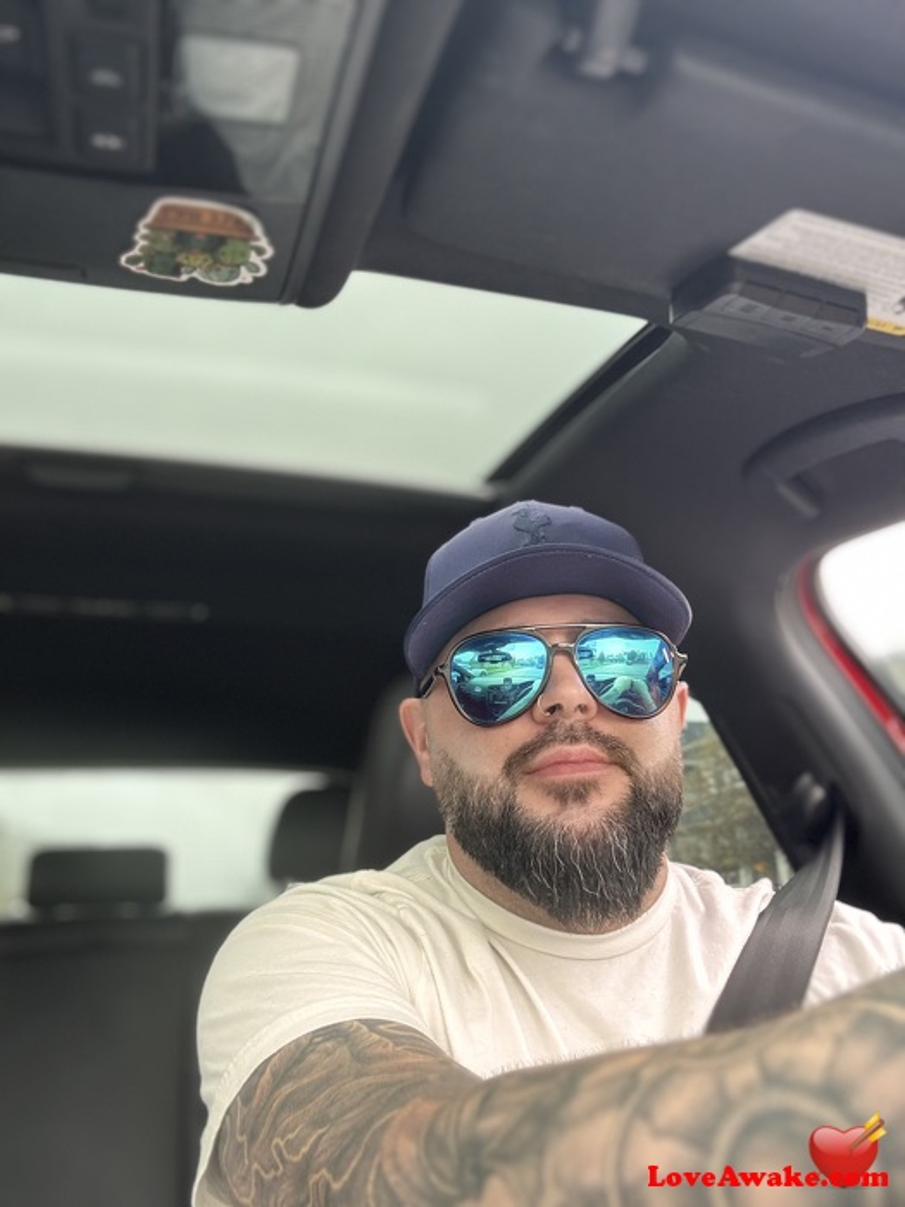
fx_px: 1046
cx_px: 452
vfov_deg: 60.0
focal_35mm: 30
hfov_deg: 46.8
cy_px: 604
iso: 64
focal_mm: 2.69
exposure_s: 1/121
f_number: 1.9
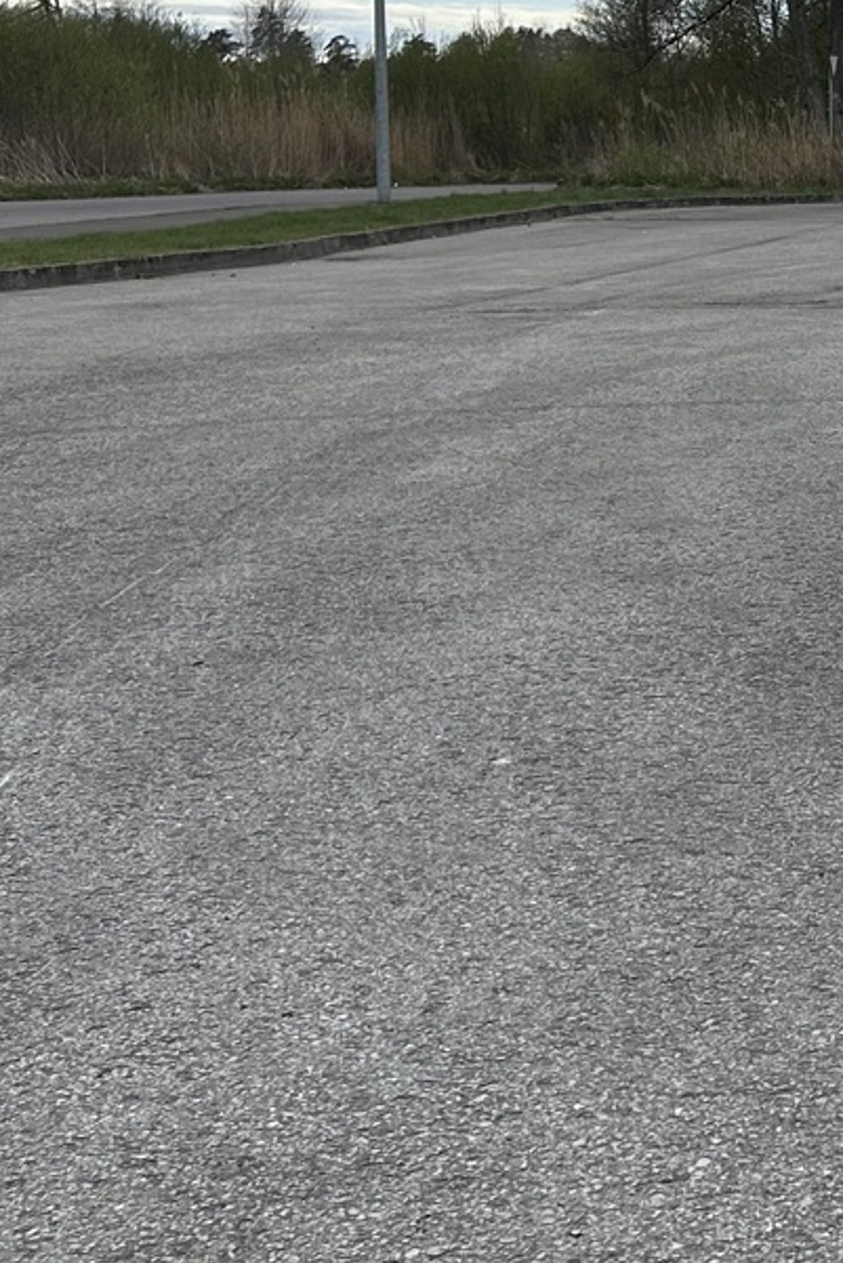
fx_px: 2527
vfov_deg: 27.6
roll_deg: +0.1
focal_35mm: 72
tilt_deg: -2.6
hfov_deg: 16.4
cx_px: 1444
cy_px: 271
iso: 50
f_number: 1.5
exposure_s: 1/3356
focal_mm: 5.7
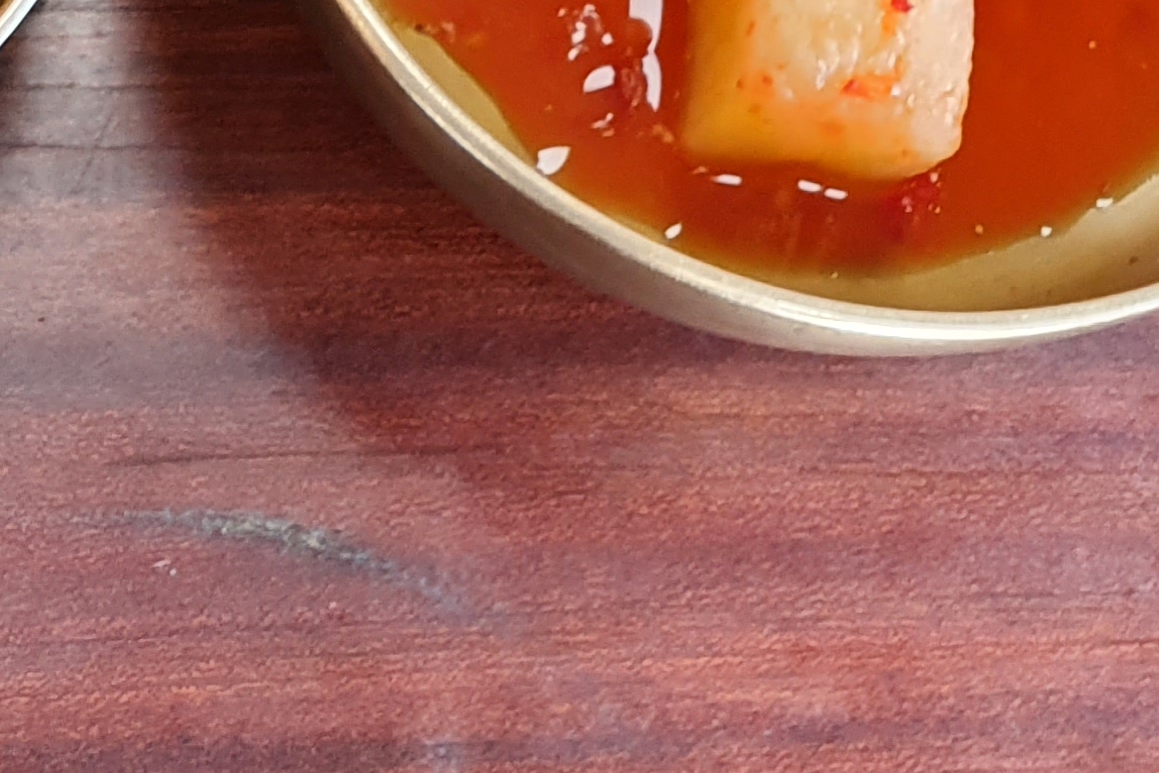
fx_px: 3026
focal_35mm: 94
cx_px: -368
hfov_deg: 19.8
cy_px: 1111
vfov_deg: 13.8
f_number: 2.4
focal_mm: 4.32
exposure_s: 1/40
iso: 200
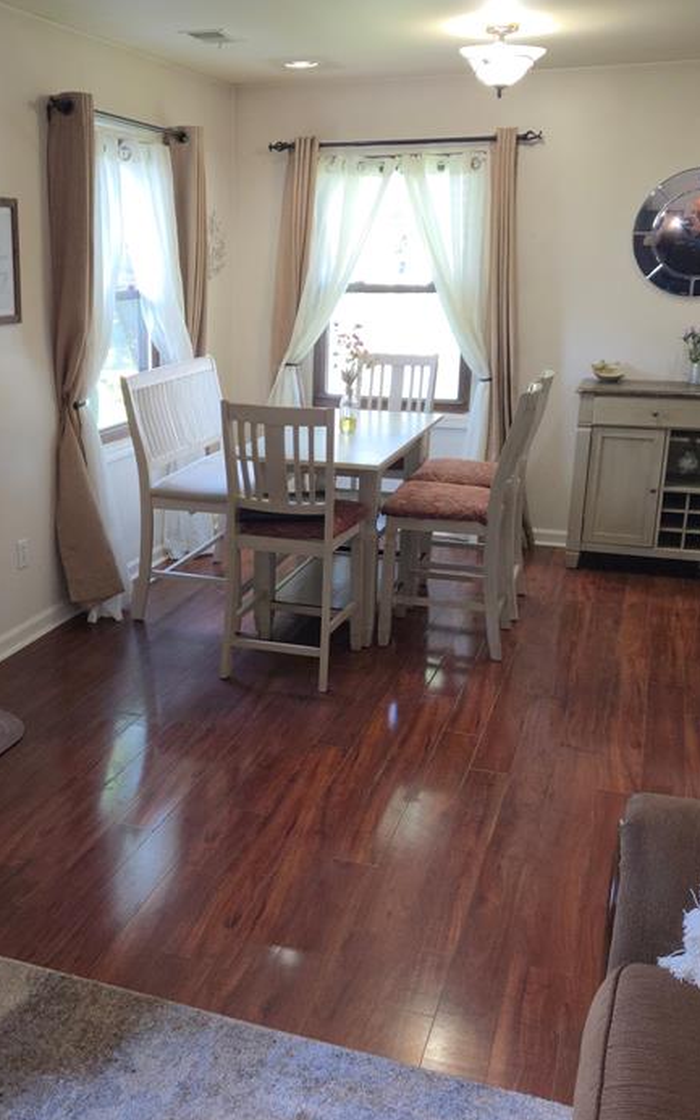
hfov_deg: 35.0
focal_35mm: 36
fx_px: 1099
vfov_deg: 54.0
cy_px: 566
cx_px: 242
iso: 80
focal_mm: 5.4
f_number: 1.8
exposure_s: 1/60
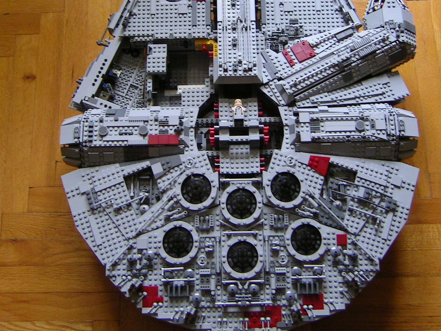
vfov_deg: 27.4
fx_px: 675
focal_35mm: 53
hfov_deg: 36.2
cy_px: 114
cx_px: 219
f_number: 2.8
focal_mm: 5.6
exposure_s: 1/14.8
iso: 100
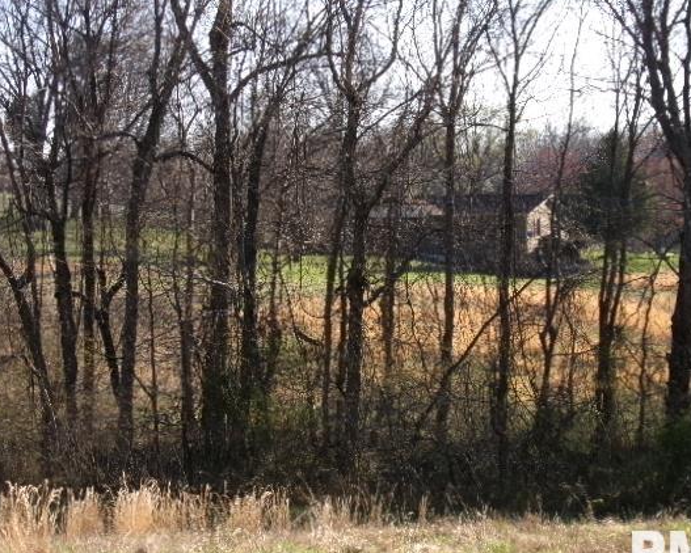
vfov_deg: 13.4
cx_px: 412
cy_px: 283
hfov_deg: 16.7
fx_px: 2353
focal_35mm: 115
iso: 100
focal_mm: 17.5
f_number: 5.2
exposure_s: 1/180
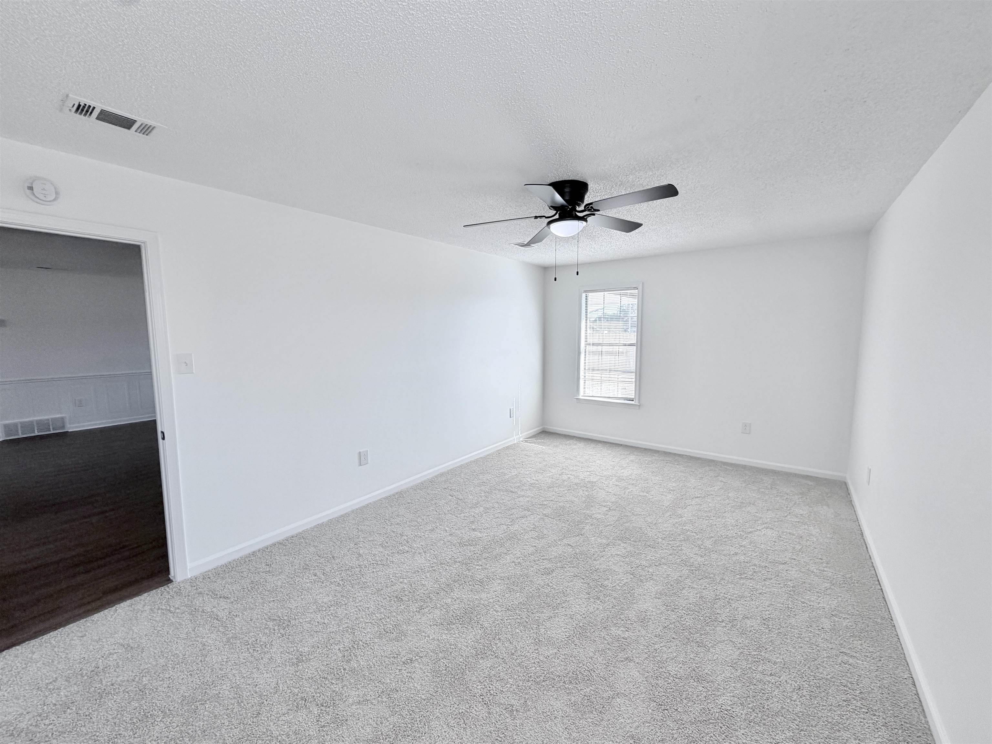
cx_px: 496
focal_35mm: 14
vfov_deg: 85.7
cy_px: 372
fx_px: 401
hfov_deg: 102.1
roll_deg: +0.7
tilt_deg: -6.2
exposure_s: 1/121
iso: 64
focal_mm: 2.22
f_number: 2.2
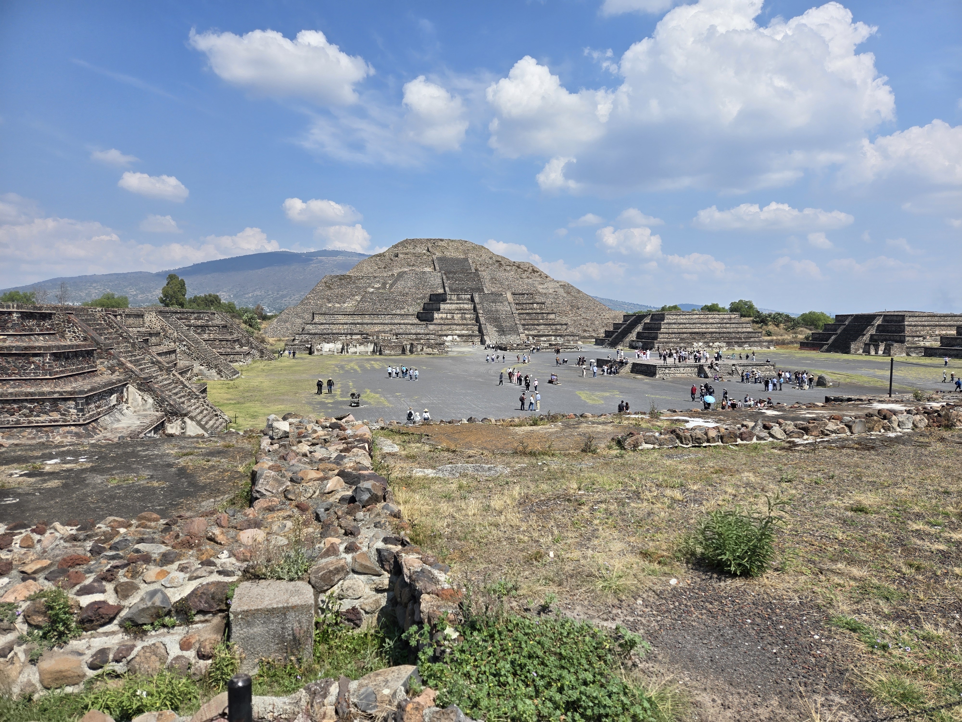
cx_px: 481
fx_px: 639
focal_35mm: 23
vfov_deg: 58.9
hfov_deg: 73.9
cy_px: 361
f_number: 1.8
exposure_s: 1/2921
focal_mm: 5.4
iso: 32
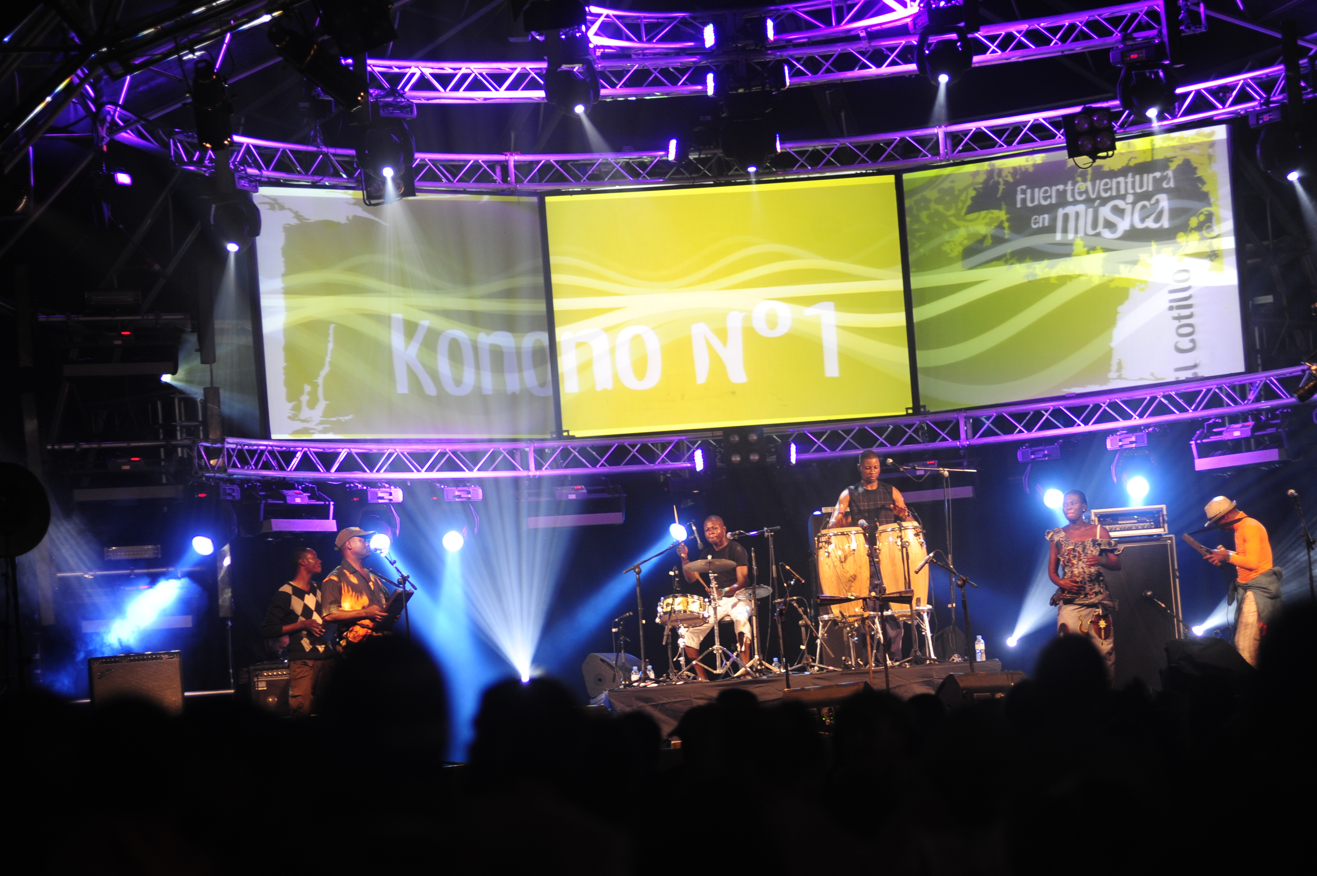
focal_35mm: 140
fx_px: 5119
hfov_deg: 14.7
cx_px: 718
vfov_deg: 9.8
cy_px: 487
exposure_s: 1/40
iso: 800
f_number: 2.8
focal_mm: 125
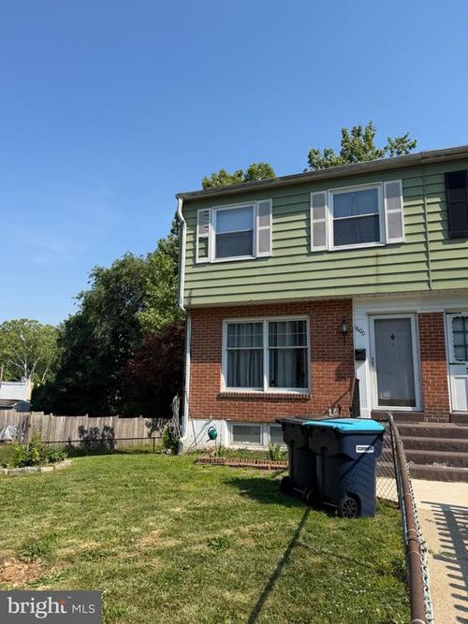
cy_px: 312
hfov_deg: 56.8
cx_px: 234
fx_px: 433
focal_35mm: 24
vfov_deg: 71.6
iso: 80
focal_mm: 6.76
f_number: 1.78
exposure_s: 1/3584
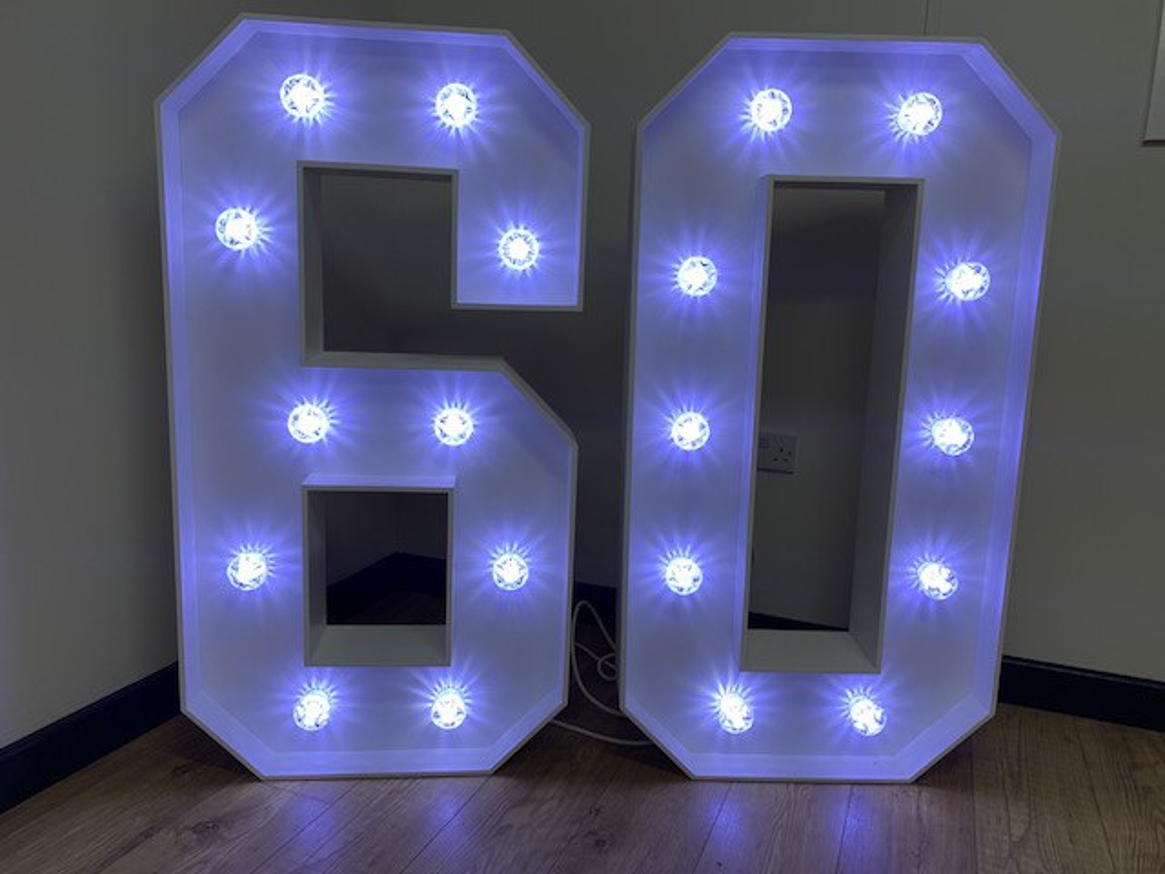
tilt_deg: -11.2
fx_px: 875
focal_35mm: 26
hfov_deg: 67.3
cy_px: 437
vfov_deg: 53.1
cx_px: 582
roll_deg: -2.2
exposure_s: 1/100
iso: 40
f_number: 1.8
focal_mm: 4.25
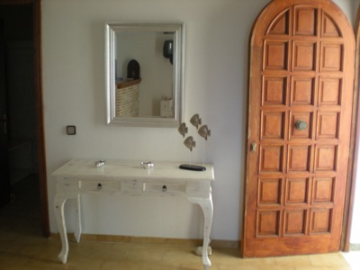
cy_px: 135
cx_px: 180
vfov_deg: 37.7
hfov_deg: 49.0
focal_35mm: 38
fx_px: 395
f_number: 3.1
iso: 200
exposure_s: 1/46.5
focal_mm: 6.3
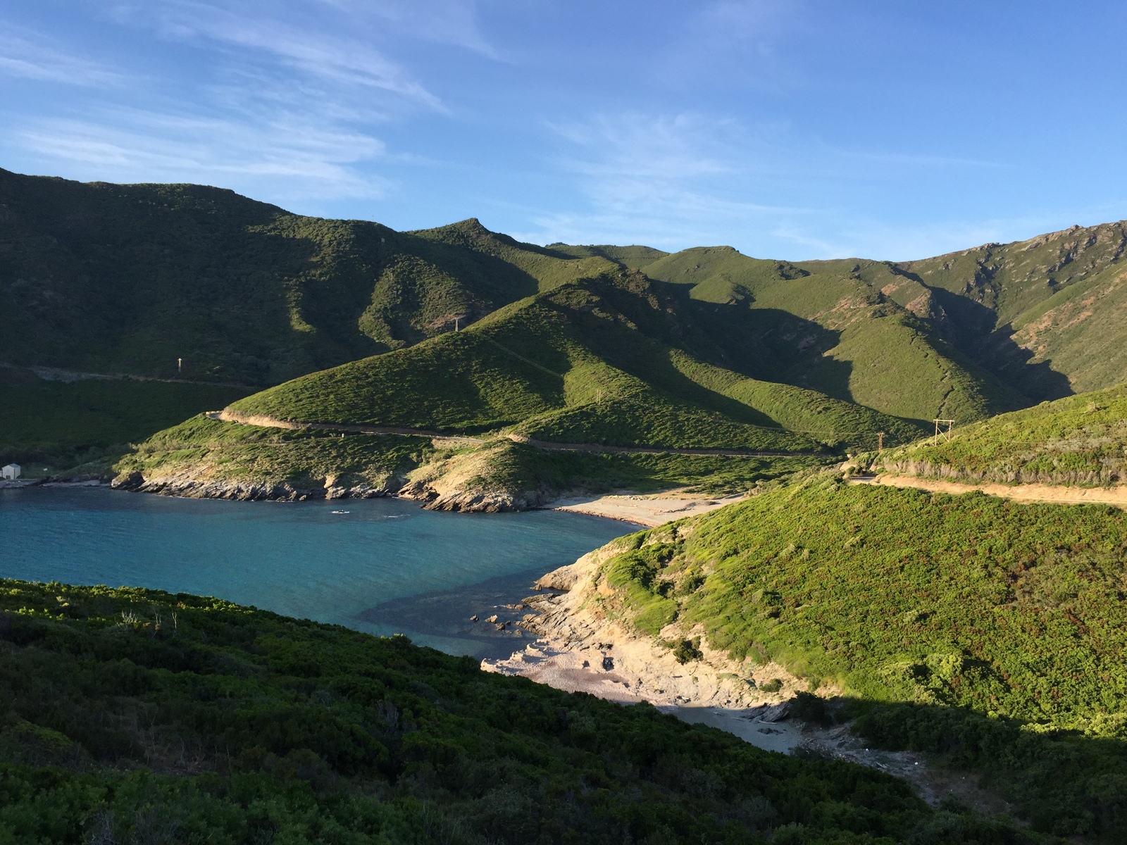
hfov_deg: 61.7
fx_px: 944
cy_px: 422
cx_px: 564
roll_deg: -2.3
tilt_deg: -1.8
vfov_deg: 48.2
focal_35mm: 29
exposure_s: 1/964
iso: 32
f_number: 2.2
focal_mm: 4.15
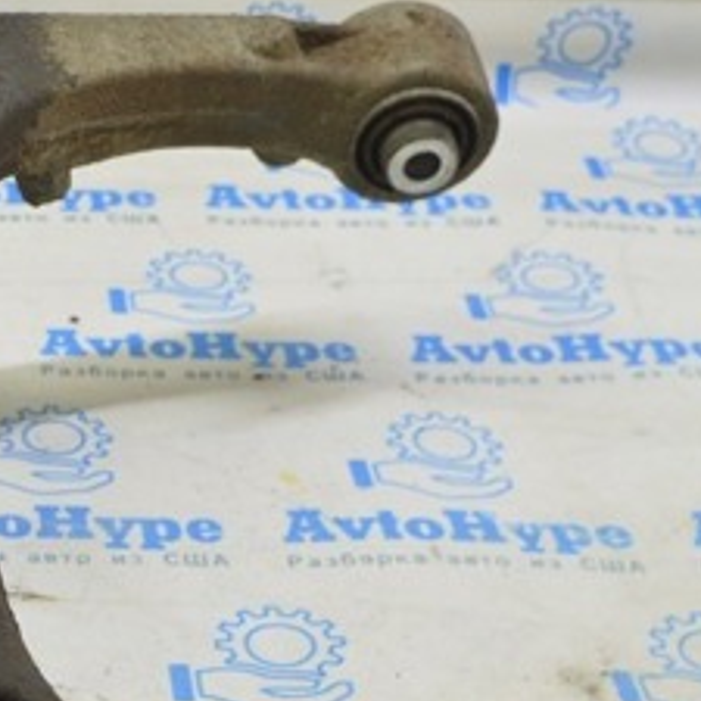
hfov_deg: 15.9
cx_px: -128
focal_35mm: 105
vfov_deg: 16.4
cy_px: 575
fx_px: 2410
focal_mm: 29
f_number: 5.6
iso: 400
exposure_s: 1/20
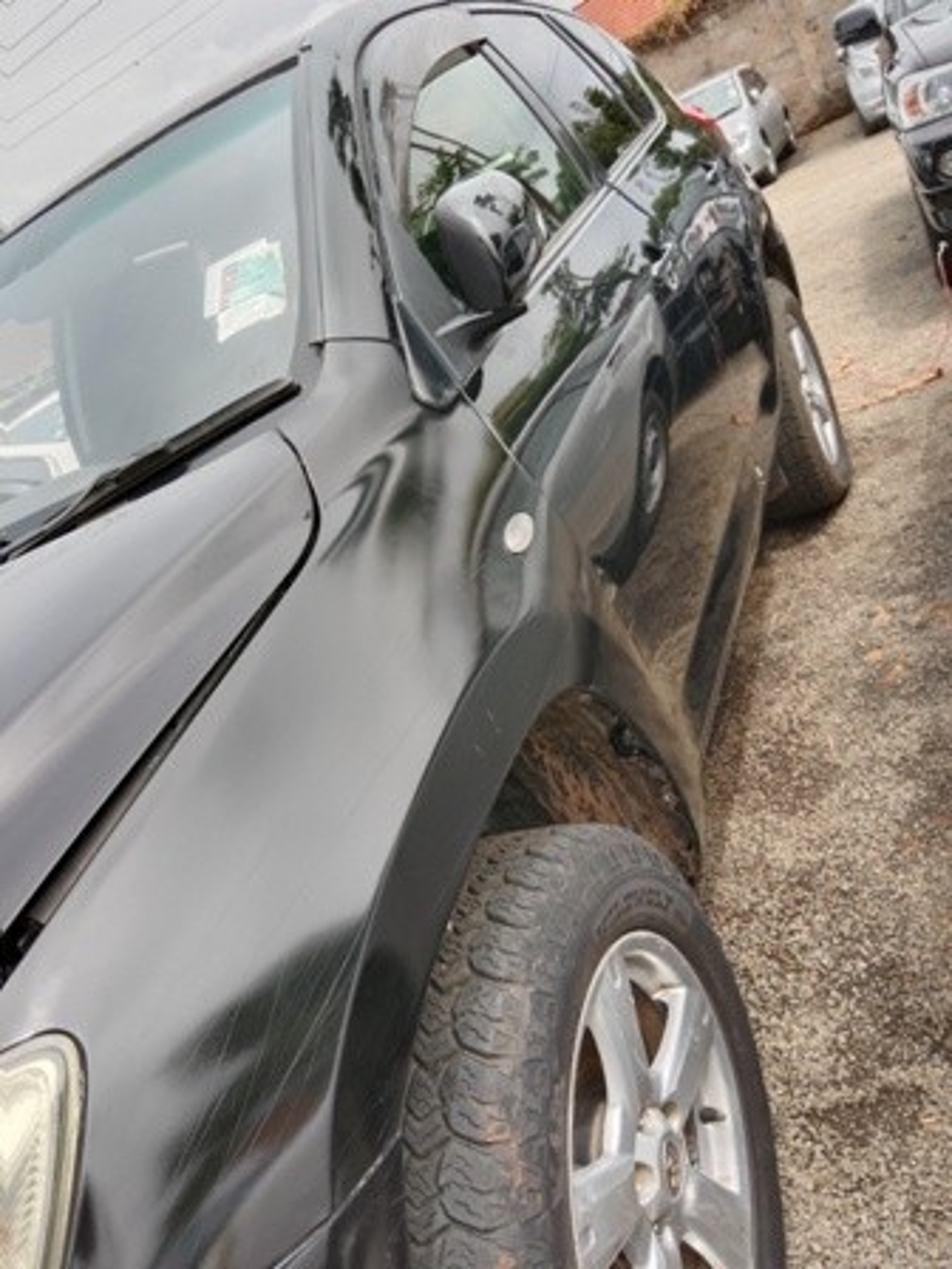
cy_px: 634
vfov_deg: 67.3
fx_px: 953
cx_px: 476
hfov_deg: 53.1
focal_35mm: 26
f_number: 2.2
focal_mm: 3.65
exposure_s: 1/365
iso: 101
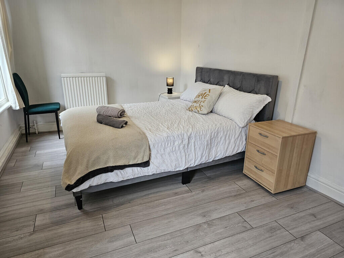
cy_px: 129
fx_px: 229
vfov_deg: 58.9
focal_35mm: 23
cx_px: 172
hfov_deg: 73.9
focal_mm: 6.3
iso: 125
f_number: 1.7
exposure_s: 1/100
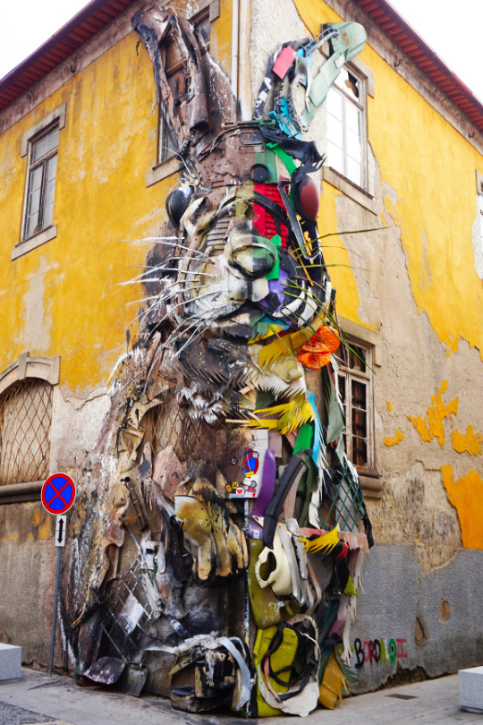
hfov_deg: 33.4
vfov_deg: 48.5
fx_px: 805
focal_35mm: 40
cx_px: 225
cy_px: 368
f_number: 8
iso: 100
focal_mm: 24
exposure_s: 1/80
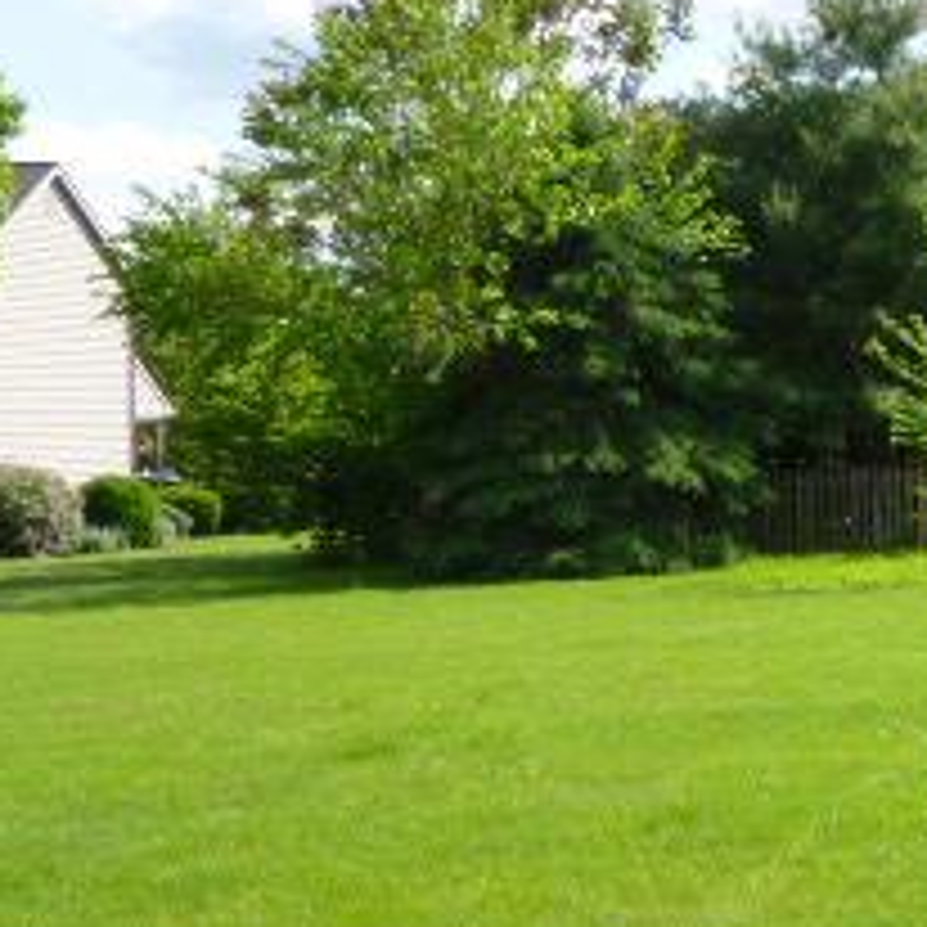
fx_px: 2999
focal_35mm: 99
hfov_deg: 16.2
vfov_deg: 17.6
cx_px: 1346
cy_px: 482
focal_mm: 6.5
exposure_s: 1/500
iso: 100
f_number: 3.6
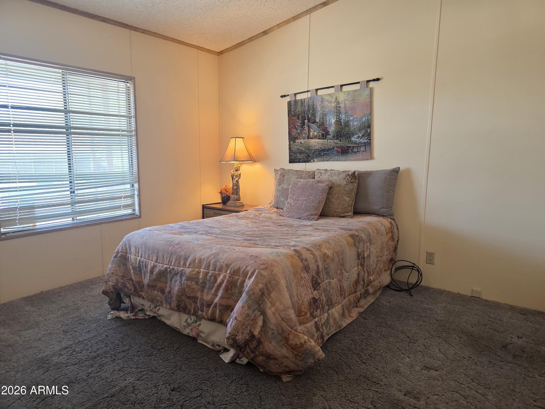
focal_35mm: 23
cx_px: 272
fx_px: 362
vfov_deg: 58.9
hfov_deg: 73.9
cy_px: 204
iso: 320
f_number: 1.7
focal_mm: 6.3
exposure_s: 1/120
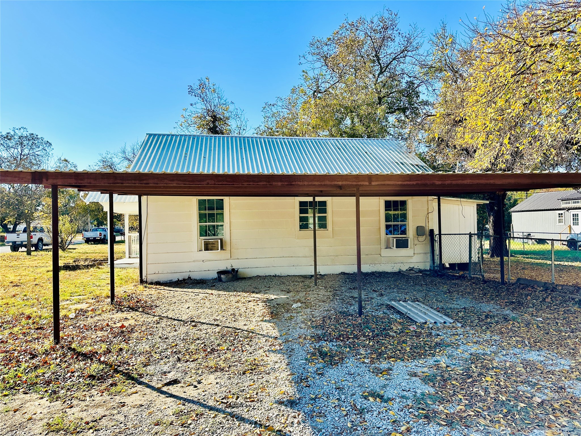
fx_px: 403
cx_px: 290
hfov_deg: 71.6
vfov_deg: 56.8
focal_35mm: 24
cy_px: 218
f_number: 1.78
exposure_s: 1/2660
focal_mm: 6.86
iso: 80
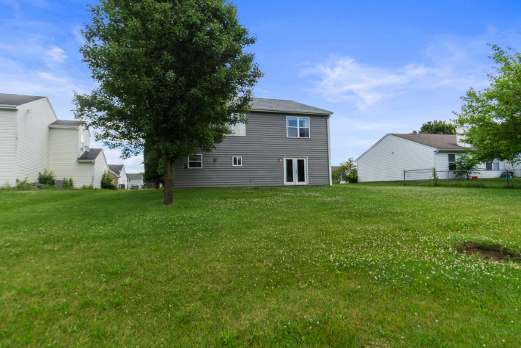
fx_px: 275
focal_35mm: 19
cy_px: 174
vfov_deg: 64.6
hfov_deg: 86.9
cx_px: 249
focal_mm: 12
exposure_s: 1/500
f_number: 9
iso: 250
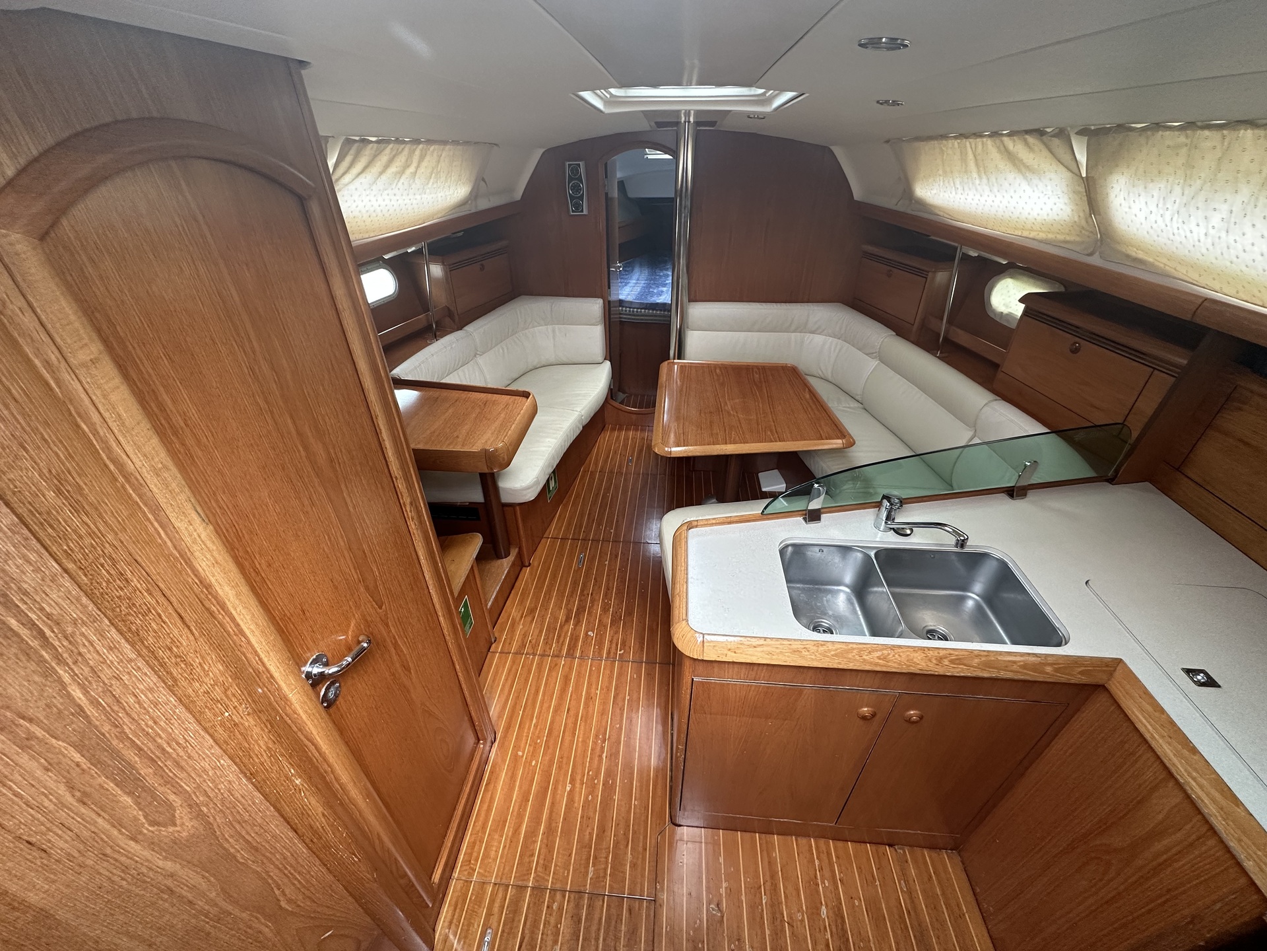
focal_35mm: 14
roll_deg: +0.1
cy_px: 476
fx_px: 512
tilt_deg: -31.9
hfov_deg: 102.1
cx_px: 634
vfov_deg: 85.7
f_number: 2.2
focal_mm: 2.22
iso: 200
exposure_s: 1/99
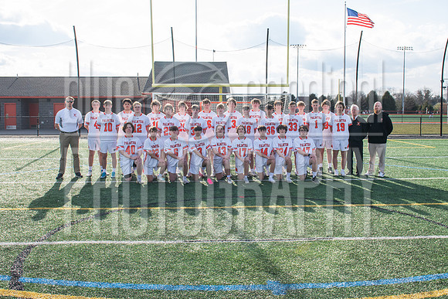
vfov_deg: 37.9
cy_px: 136
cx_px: 243
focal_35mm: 35
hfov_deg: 54.4
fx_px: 435
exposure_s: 1/250
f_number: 8
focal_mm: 26
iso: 250
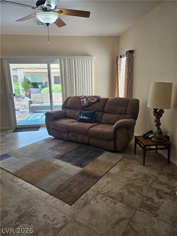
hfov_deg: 56.8
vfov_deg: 71.6
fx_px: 164
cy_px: 118
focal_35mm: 24
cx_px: 88
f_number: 1.8
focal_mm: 5
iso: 50
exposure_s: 1/60
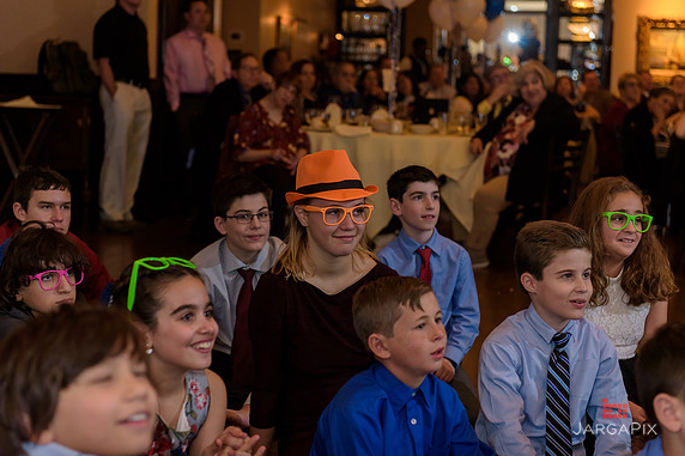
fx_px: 1351
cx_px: 340
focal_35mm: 71
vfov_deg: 19.2
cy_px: 229
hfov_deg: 28.5
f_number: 3.2
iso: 1600
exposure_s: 1/125
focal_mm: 70
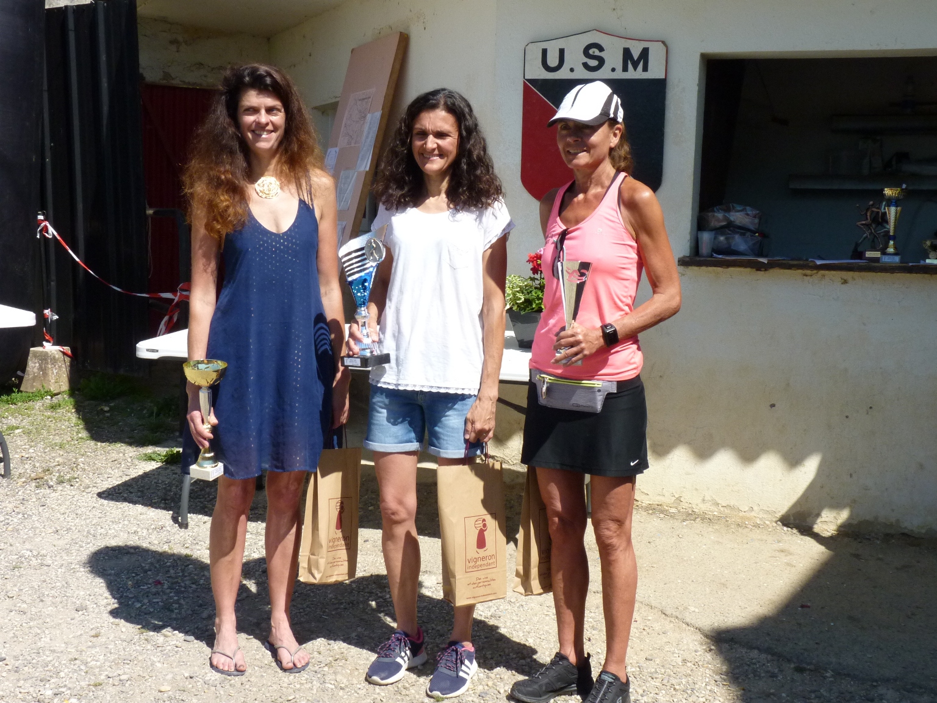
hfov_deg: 38.2
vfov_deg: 29.1
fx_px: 1353
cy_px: 352
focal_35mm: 50
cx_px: 468
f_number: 6.3
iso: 200
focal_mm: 9
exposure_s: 1/500
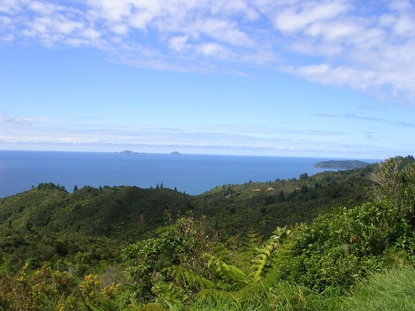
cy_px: 156
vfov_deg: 37.7
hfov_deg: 49.0
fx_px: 456
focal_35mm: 38
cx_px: 208
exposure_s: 1/300
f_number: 5.6
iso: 50
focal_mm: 5.8
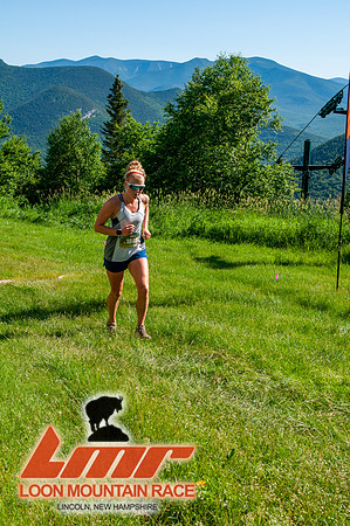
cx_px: 175
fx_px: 745
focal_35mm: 51
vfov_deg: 38.9
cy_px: 263
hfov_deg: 26.4
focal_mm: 34
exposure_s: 1/400
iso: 200
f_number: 8
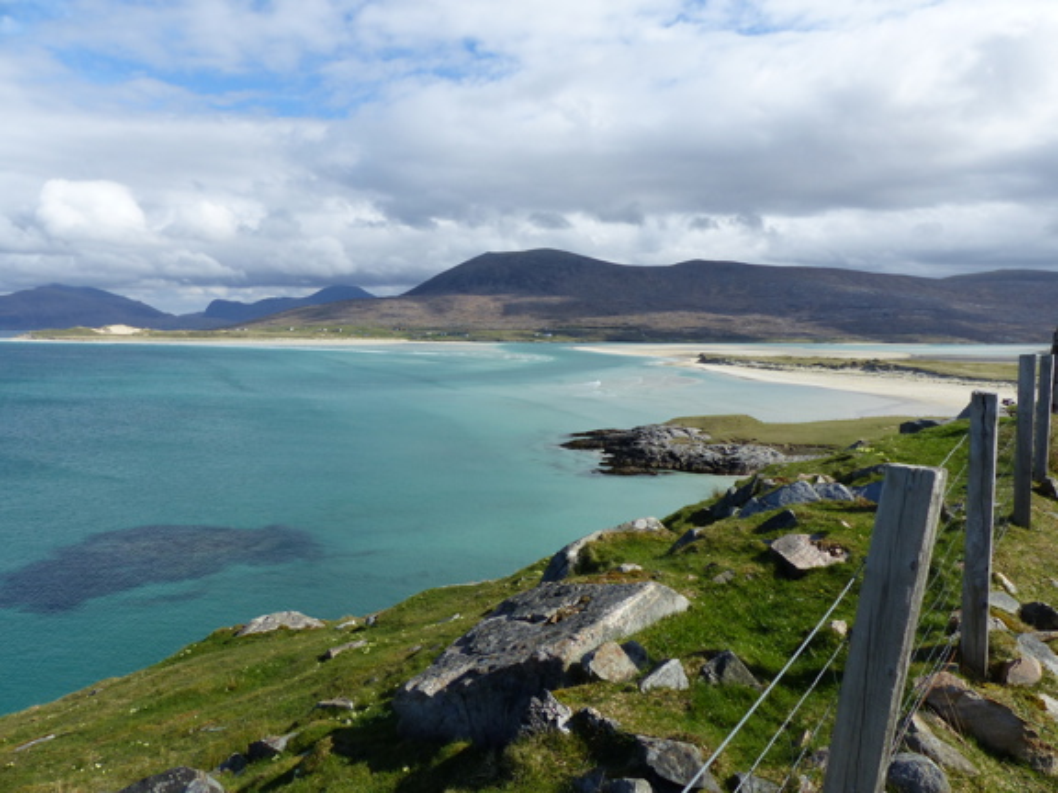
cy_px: 396
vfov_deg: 54.9
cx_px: 529
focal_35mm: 25
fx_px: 764
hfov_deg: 69.4
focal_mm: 4.5
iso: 100
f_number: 4
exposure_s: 1/1000
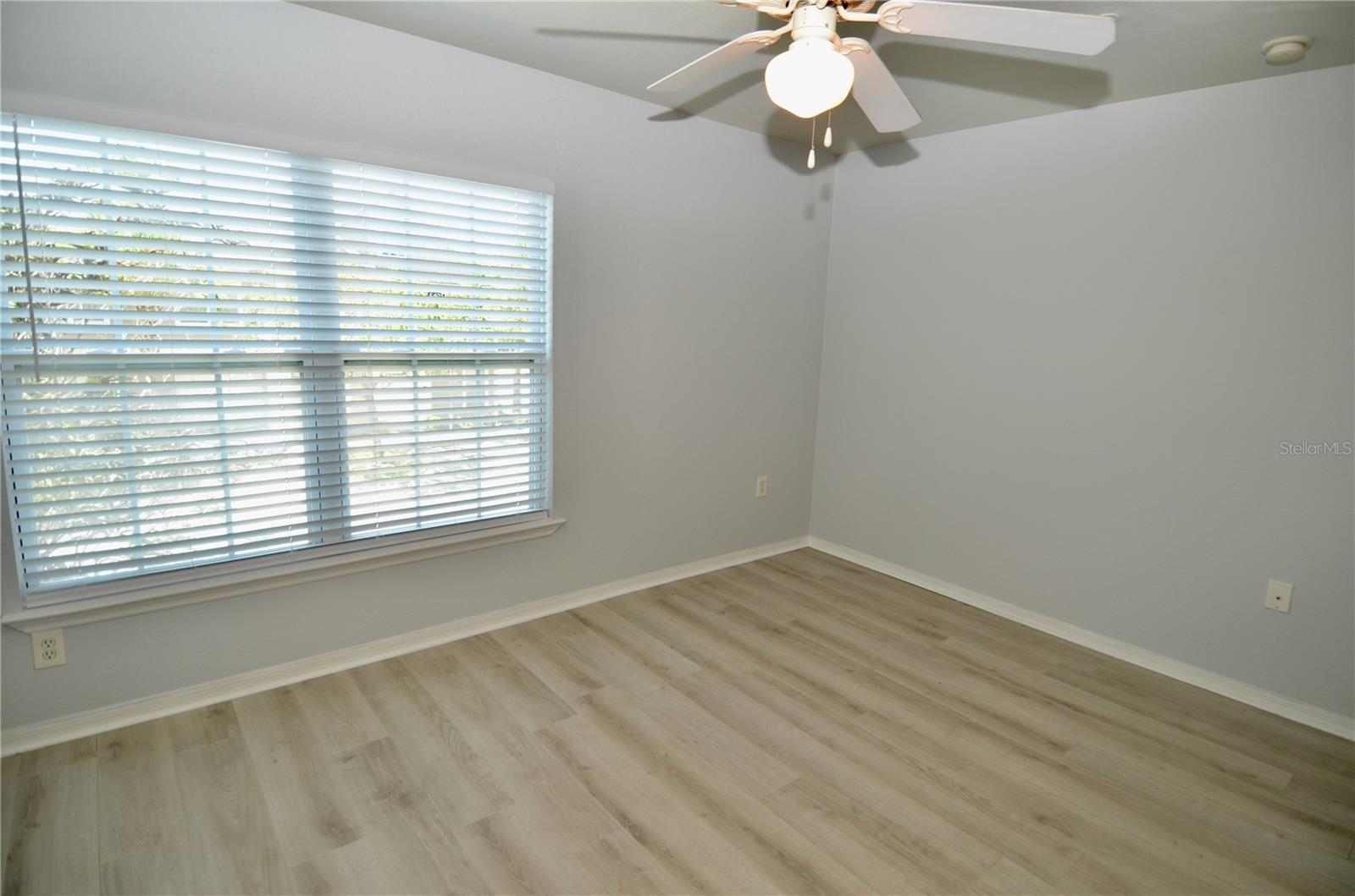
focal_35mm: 18
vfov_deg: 67.1
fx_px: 676
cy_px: 448
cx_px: 678
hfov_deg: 90.1
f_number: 4.5
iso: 200
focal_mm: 12
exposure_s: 1/80
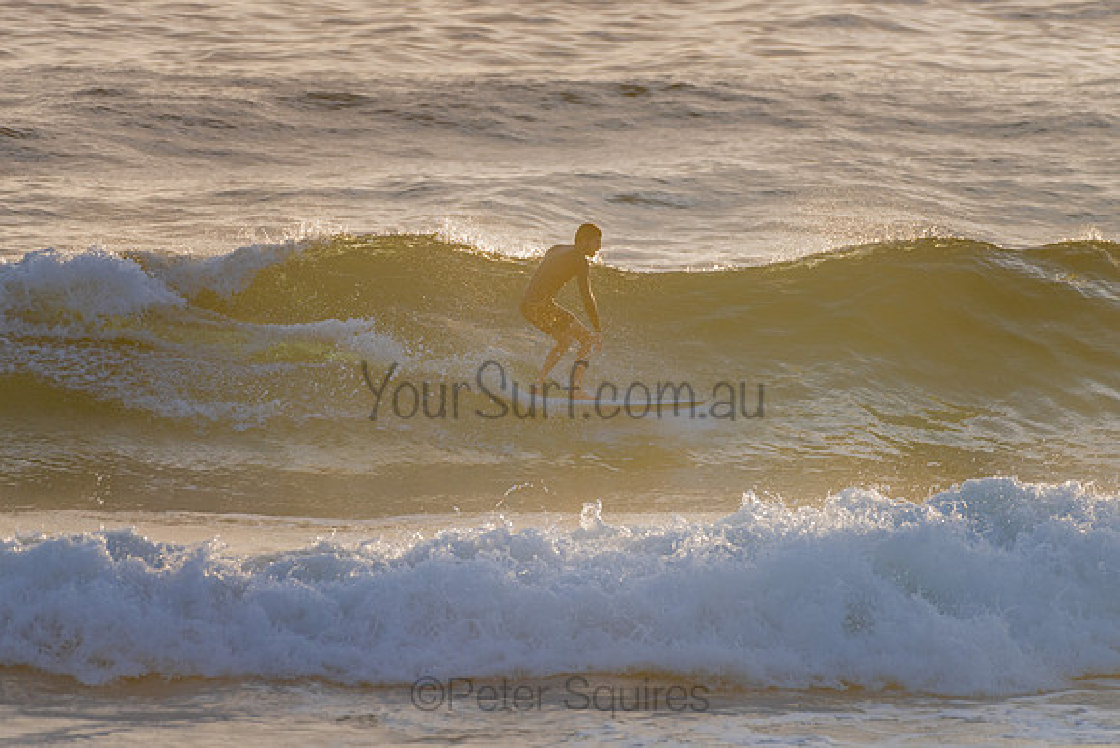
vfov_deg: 2.2
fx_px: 19071
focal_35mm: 613
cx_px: 546
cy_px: 363
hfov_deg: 3.4
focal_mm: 500
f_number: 5.6
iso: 90
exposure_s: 1/500
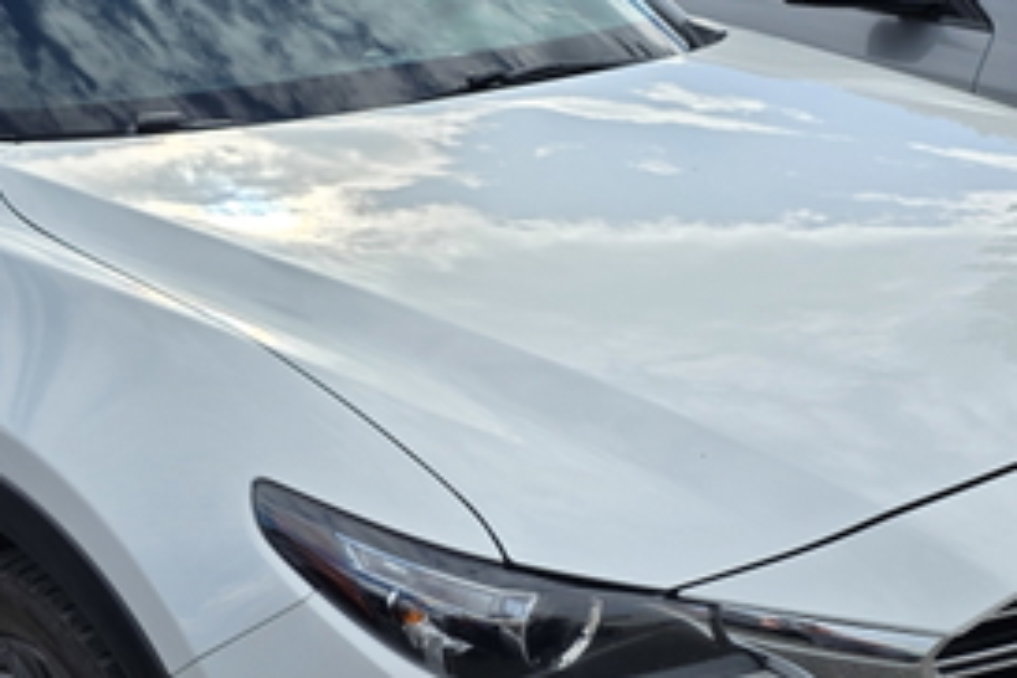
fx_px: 1582
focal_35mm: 56
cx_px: 428
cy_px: 421
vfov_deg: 24.1
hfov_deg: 35.6
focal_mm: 6.3
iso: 80
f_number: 1.7
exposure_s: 1/6809
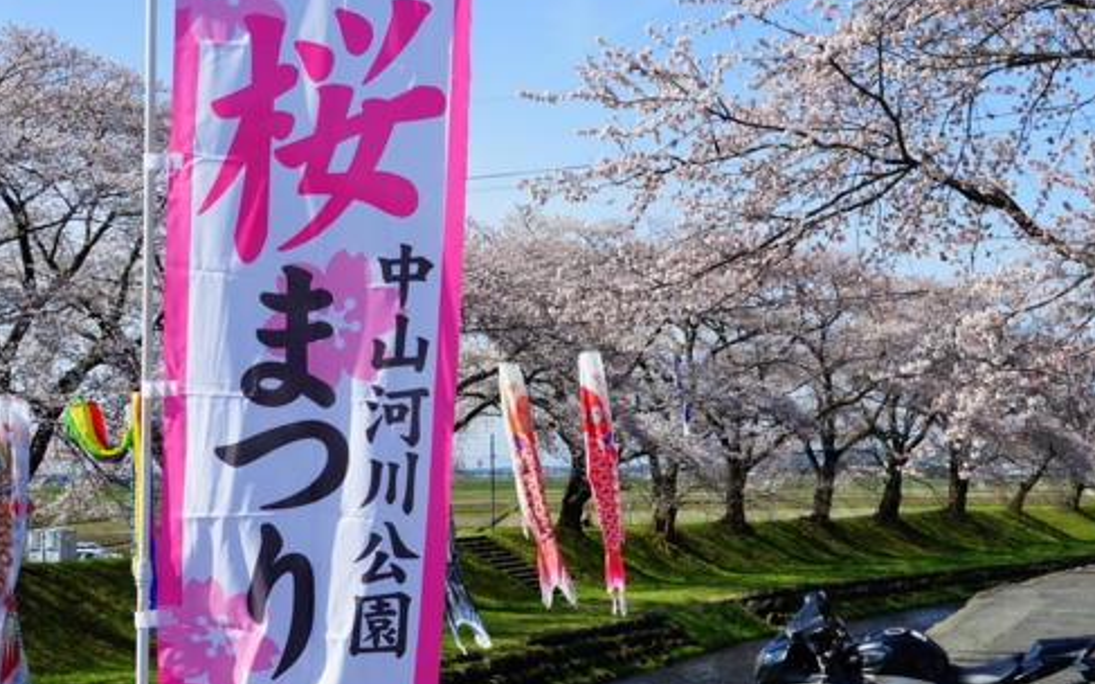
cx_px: 670
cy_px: 349
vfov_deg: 20.9
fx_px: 1850
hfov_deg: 32.9
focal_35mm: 62
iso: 100
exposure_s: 1/125
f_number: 11
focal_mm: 37
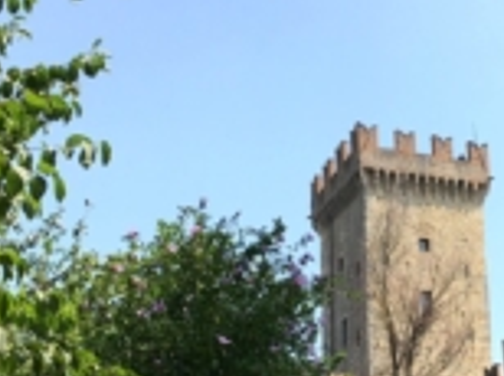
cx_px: 448
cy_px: 294
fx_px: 1236
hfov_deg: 22.5
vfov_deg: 17.2
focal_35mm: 85
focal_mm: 4.15
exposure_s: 1/1241
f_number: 2.2
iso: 25
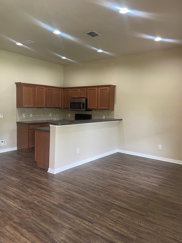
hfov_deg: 51.4
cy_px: 120
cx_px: 90
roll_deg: -0.8
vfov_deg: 65.3
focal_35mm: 27
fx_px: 189
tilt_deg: -4.5
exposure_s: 1/60
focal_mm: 4.2
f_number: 1.6
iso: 125
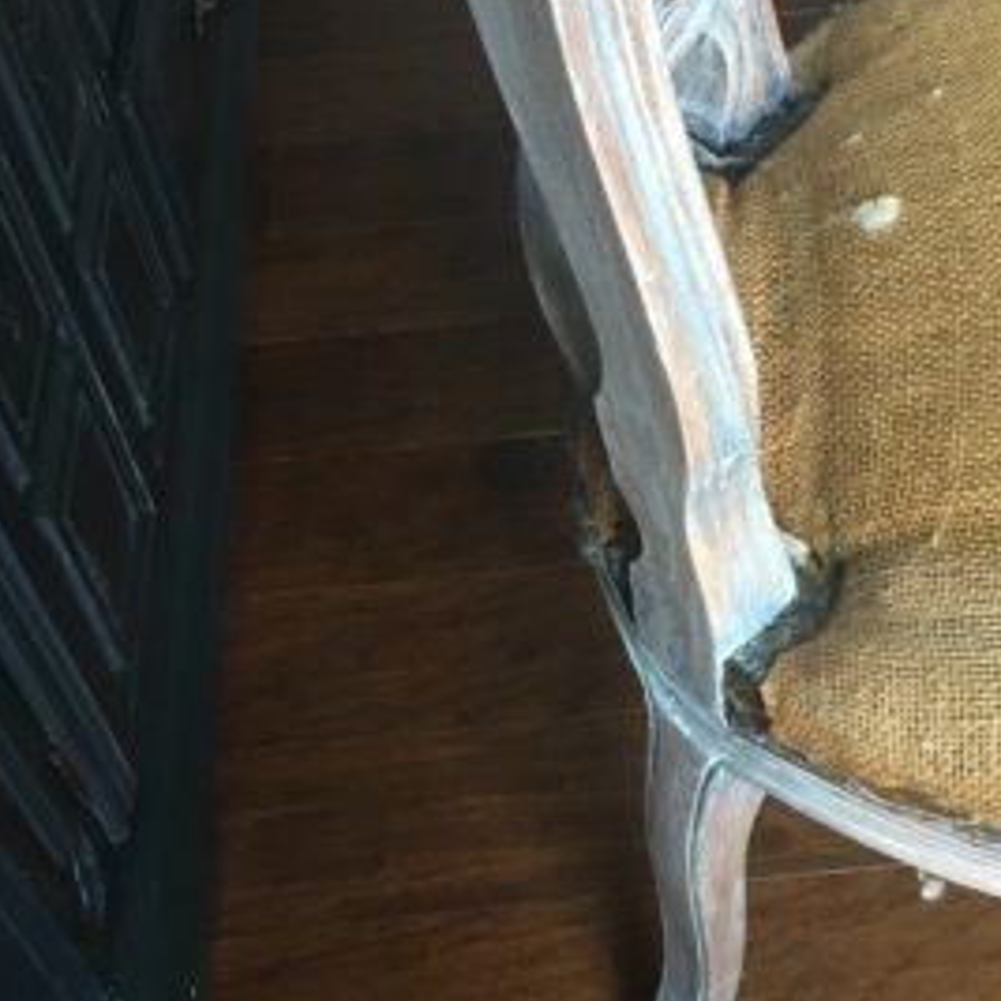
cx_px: 602
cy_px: 499
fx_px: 1570
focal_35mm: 48
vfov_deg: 35.4
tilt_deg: -50.0
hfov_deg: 35.2
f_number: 2.2
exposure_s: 1/30
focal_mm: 4.15
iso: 160
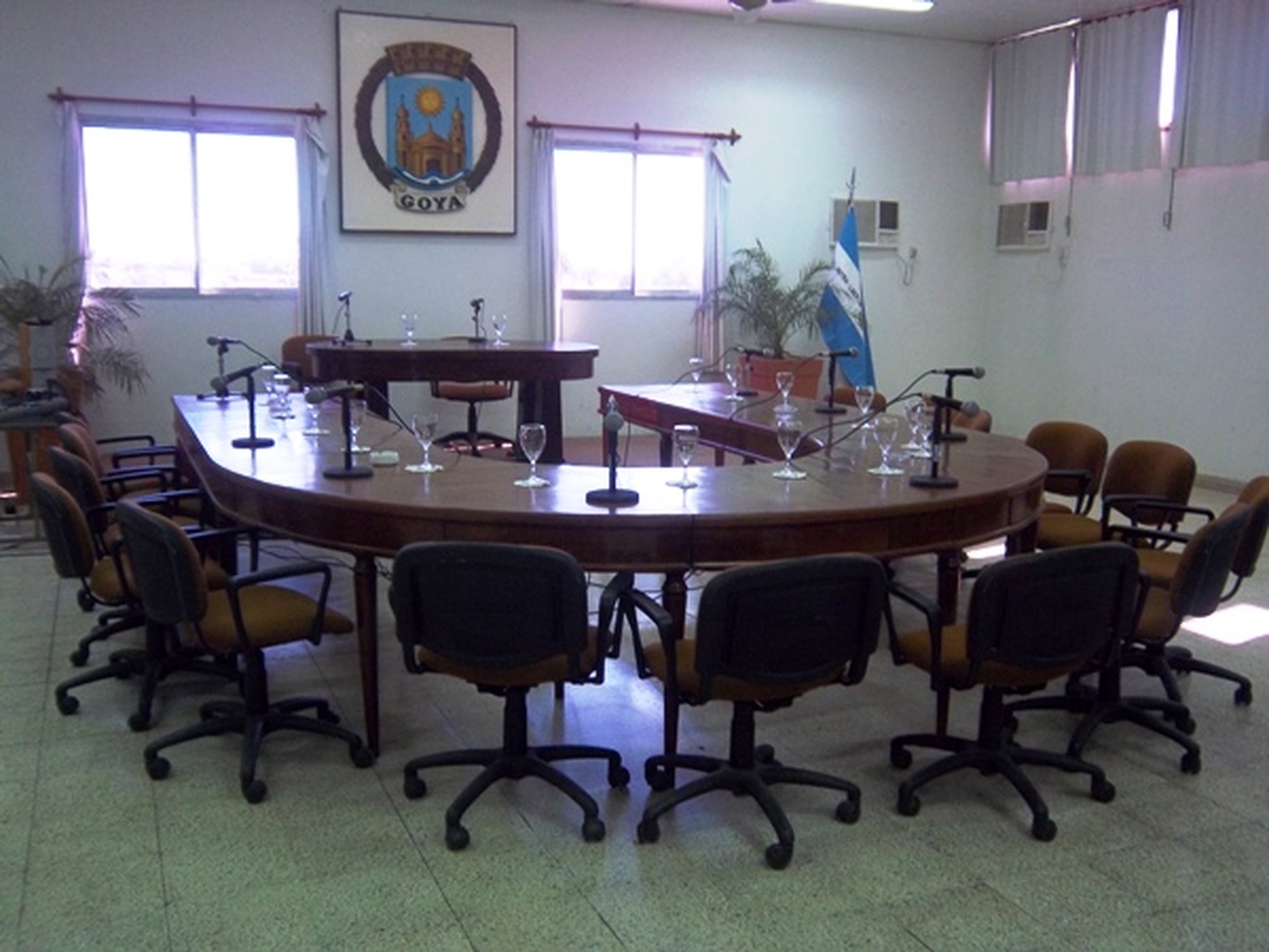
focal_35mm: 35
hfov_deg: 52.6
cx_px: 634
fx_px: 1283
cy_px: 476
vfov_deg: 40.7
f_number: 3.86
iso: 160
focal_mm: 6.17
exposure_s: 1/40
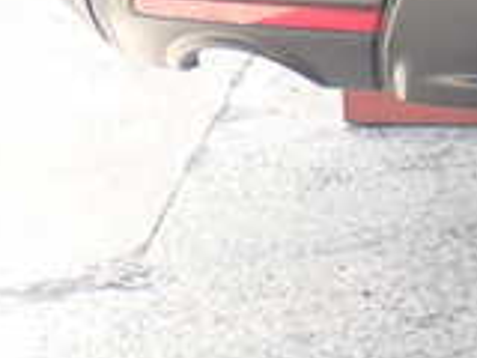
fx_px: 2274
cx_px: 823
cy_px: -164
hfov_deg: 11.2
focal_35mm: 165
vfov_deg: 8.8
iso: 125
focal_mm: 7.84
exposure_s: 1/80
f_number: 2.9
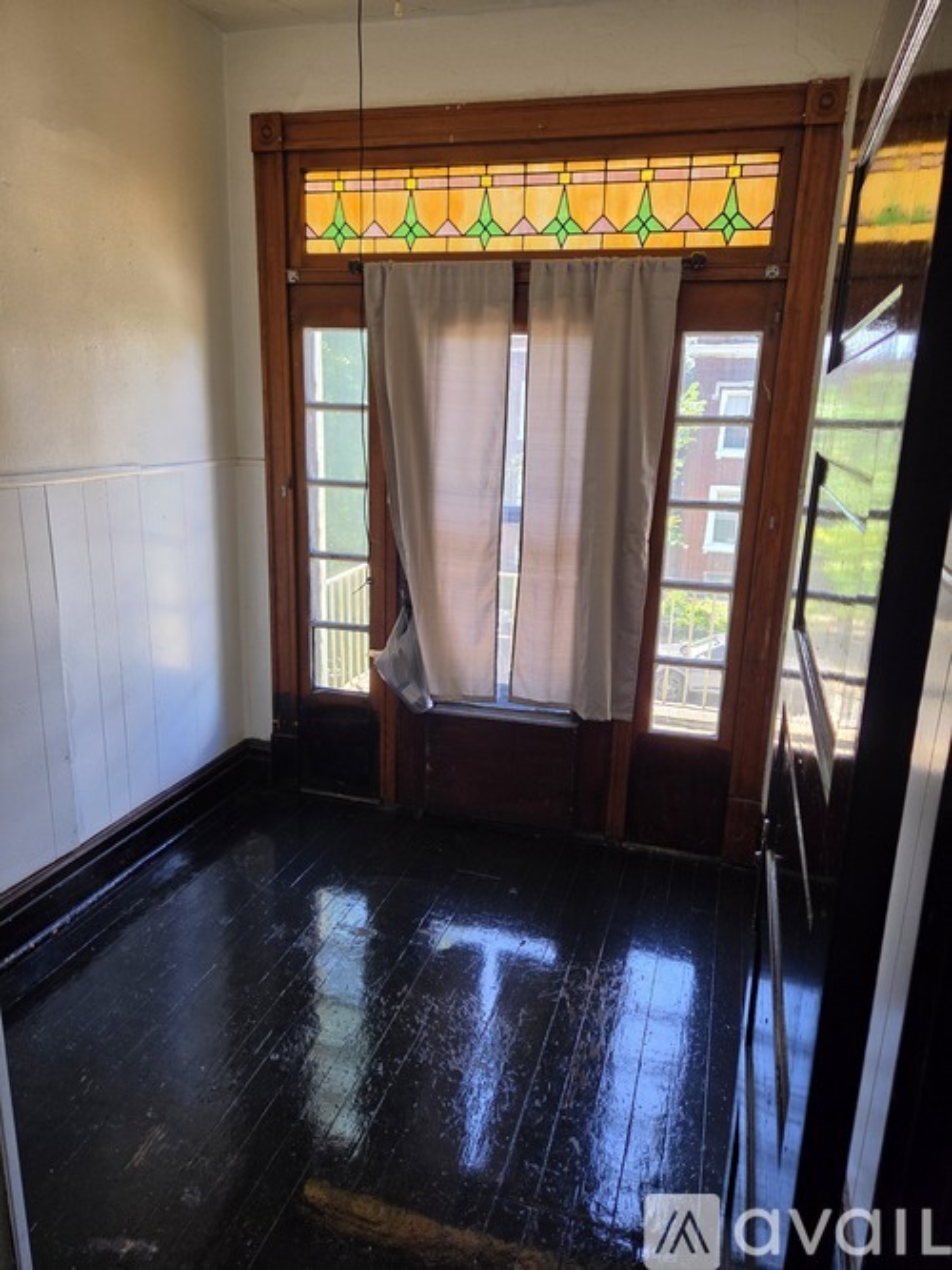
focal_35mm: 23
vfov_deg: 73.9
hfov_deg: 58.9
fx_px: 844
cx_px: 476
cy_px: 635
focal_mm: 5.4
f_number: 1.8
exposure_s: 1/180
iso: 125
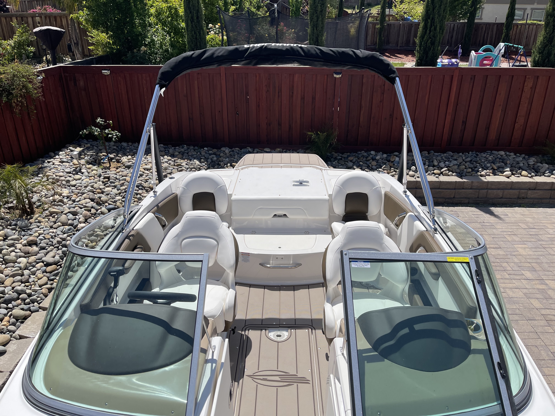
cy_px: 208
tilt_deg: -25.5
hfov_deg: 67.3
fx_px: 417
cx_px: 278
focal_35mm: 26
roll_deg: -0.1
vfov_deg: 53.1
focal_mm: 5.1
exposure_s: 1/5376
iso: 32
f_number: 1.6
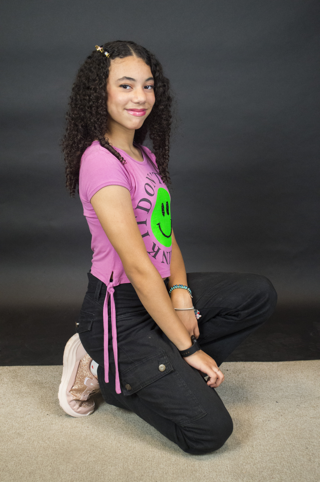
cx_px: 160
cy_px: 241
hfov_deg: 28.0
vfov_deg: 41.1
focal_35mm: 48
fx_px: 641
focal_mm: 32
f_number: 4.8
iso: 3200
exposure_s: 1/80
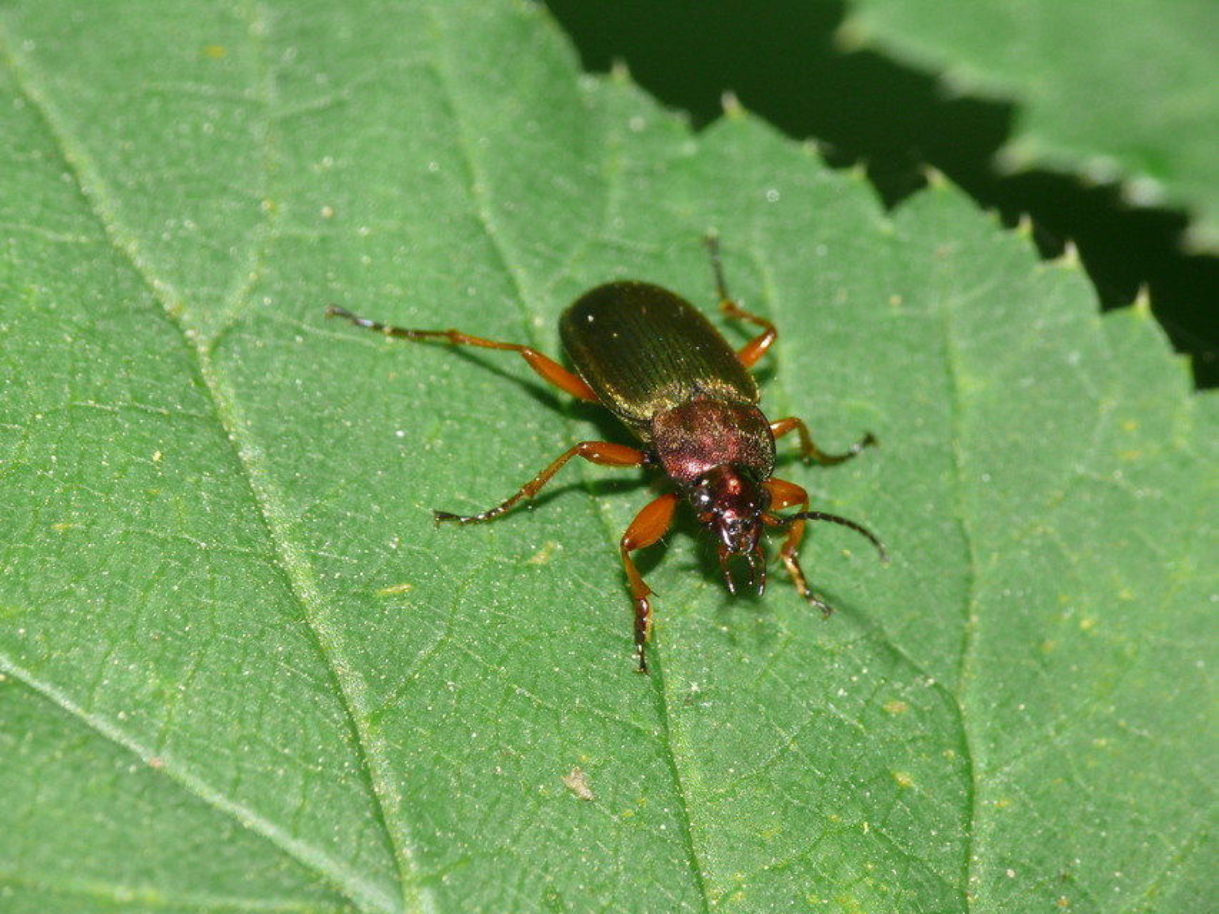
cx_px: 610
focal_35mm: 249
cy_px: 457
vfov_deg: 6.0
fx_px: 8770
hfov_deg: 8.0
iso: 200
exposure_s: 1/30
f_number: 8
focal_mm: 52.6
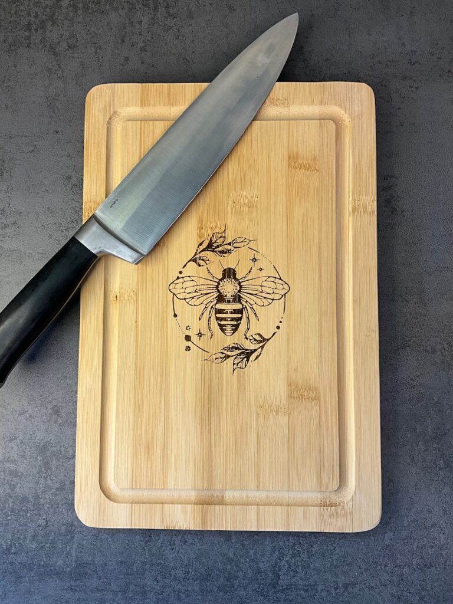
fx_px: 506
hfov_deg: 48.2
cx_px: 226
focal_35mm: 29
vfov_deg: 61.7
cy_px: 302
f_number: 1.8
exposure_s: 1/111
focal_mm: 3
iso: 64
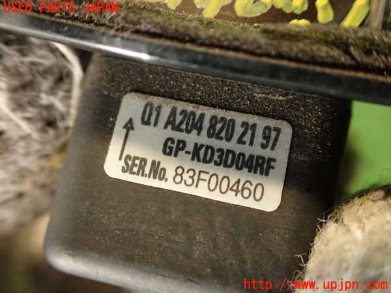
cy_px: 146
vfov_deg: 44.2
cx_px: 196
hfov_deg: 56.8
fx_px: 361
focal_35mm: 32
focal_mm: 5.79
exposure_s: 1/30
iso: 400
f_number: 2.4
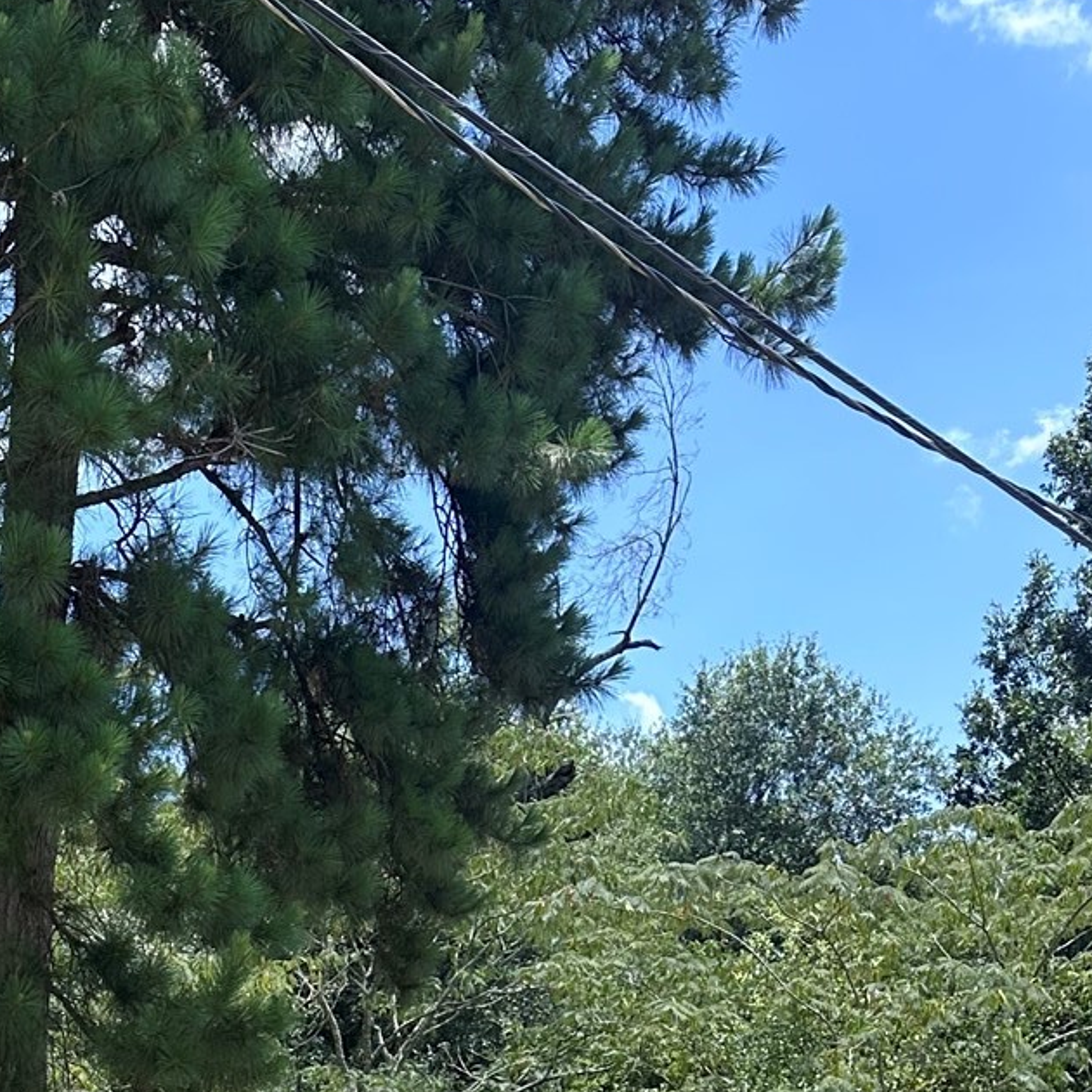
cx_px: 47
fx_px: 2463
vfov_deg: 20.4
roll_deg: -3.1
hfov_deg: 24.1
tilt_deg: -7.5
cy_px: 1752
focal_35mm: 69
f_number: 1.78
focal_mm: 6.86
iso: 80
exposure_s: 1/2203
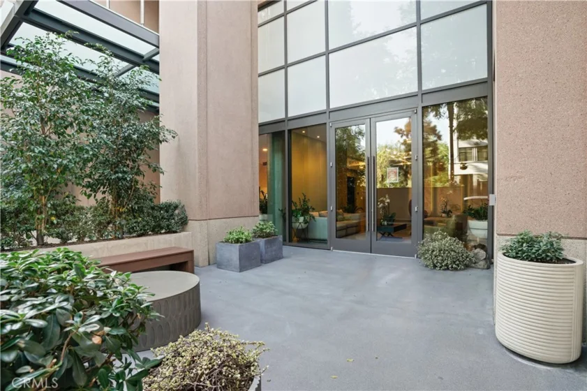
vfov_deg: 70.4
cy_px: 196
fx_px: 277
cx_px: 294
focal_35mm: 17
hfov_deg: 93.3
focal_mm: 17
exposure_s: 1/1.25
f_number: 8
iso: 400
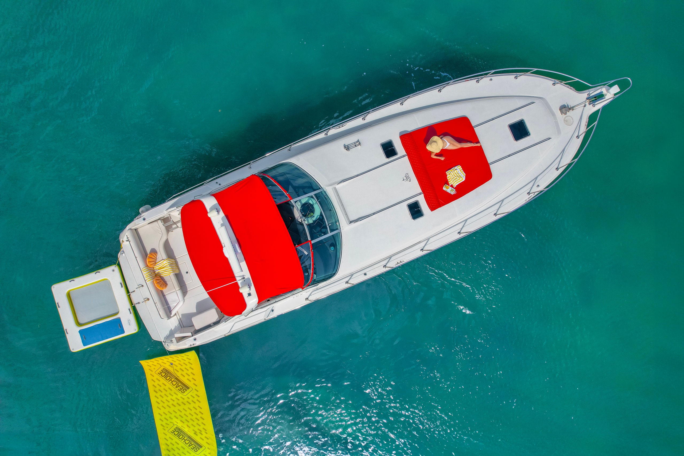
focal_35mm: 22
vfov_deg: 57.2
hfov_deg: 78.6
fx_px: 418
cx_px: 342
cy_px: 228
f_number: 2.8
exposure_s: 1/4000
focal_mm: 8.38
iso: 110
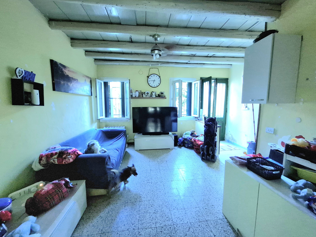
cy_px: 118
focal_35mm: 13
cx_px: 158
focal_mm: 1.74
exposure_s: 1/25
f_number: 2.2
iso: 250
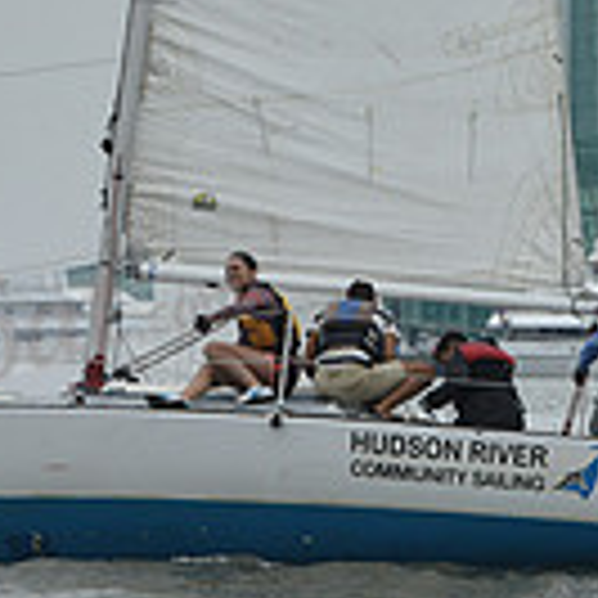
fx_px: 14522
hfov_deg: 2.4
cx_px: 481
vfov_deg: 2.4
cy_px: 65
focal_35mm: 743
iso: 400
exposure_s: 1/800
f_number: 8
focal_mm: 200
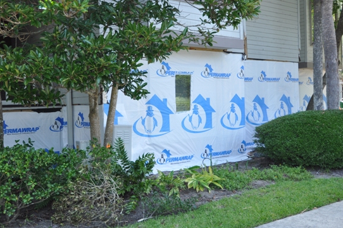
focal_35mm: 39
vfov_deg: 34.1
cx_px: 156
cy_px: 108
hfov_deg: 49.5
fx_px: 371
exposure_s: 1/125
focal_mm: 22
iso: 200
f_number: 4
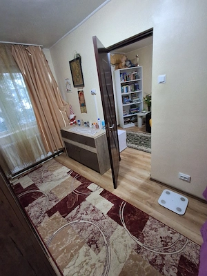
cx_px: 104
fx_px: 128
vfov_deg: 94.5
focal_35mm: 16
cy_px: 138
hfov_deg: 78.1
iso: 500
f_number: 2.2
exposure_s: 1/33
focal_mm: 1.64
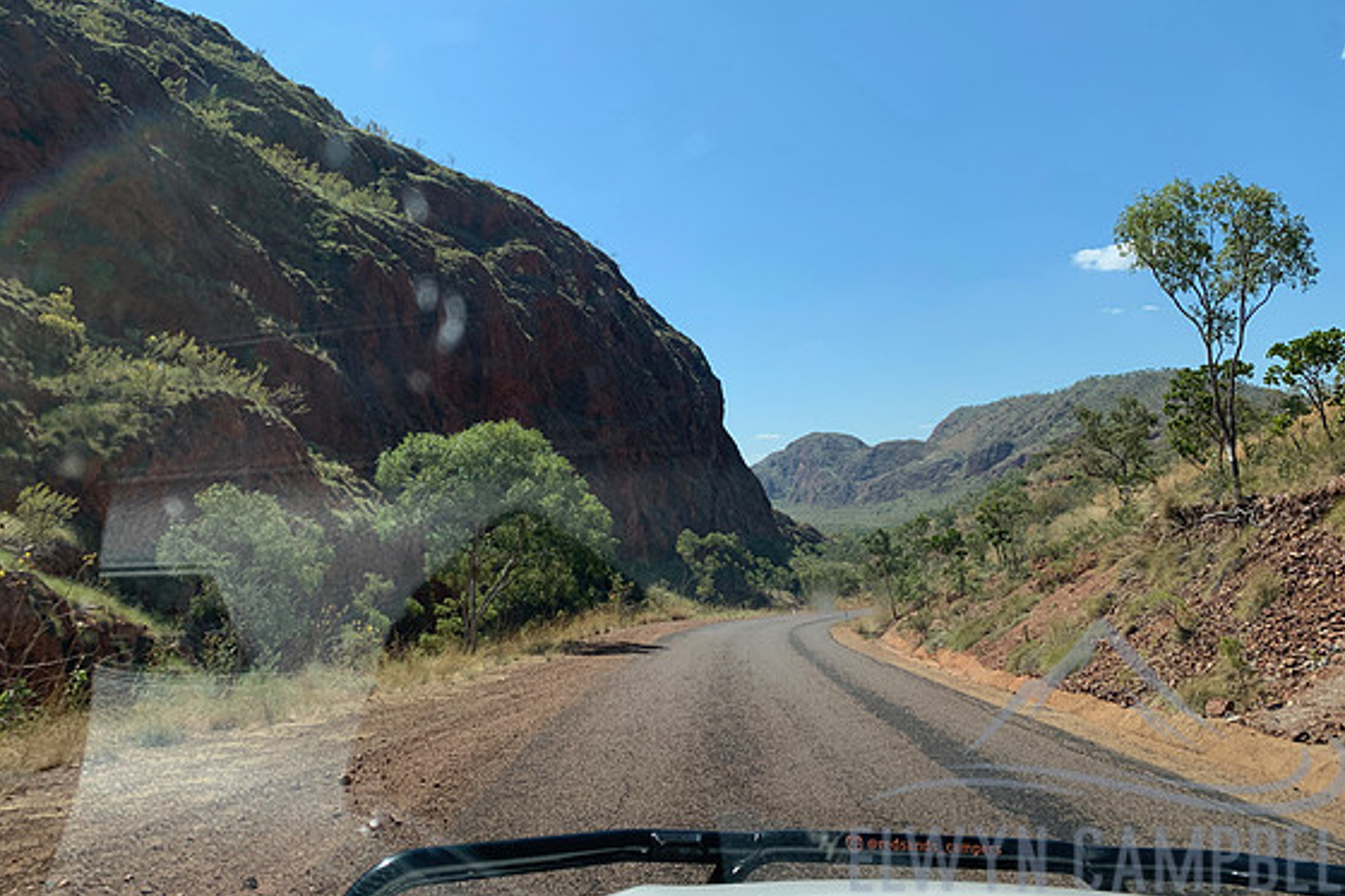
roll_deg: -1.7
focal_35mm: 28
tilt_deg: +4.8
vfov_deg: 46.3
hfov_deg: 65.5
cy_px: 417
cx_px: 677
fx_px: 1046
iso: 25
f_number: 1.8
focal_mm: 4.25
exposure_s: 1/2160
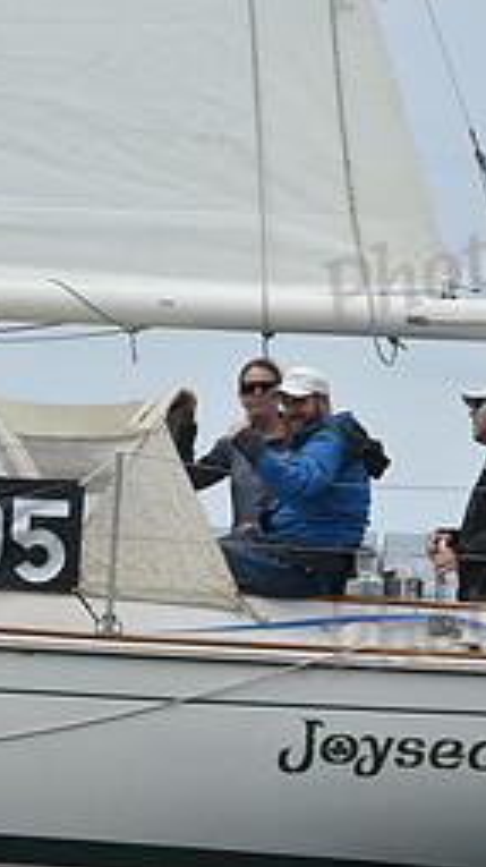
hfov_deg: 5.0
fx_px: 5580
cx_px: 150
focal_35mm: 243
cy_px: 464
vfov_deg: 8.9
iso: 250
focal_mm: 102
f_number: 10
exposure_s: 1/800
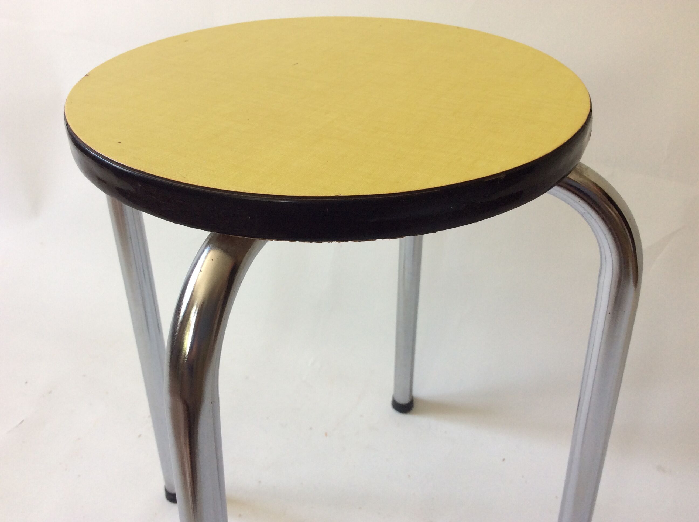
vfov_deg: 44.1
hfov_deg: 56.9
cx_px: 350
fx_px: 645
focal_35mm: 32
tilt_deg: -34.7
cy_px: 261
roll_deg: +2.1
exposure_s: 1/50
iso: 40
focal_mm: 3.3
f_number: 2.4
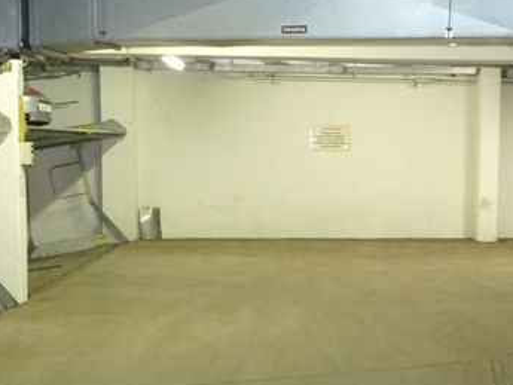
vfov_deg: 25.2
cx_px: 352
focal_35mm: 58
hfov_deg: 32.9
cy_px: 247
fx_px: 860
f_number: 2.8
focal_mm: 4.4
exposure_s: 1/8
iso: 400
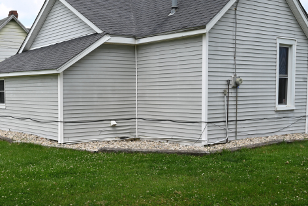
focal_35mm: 46
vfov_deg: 29.1
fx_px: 394
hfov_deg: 41.5
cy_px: 134
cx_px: 79
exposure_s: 1/200
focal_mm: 29
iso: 100
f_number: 7.1
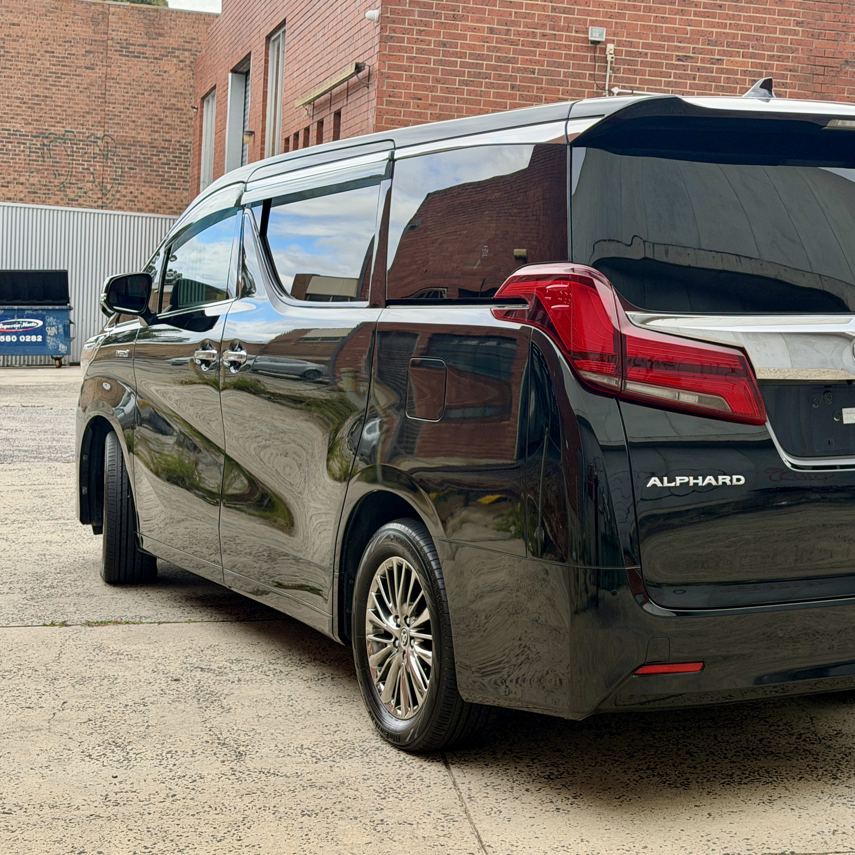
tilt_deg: -3.6
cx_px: 540
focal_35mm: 57
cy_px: 429
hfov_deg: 29.9
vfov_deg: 30.0
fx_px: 1593
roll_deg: +0.3
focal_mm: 6.76
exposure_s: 1/657
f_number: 1.78
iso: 64
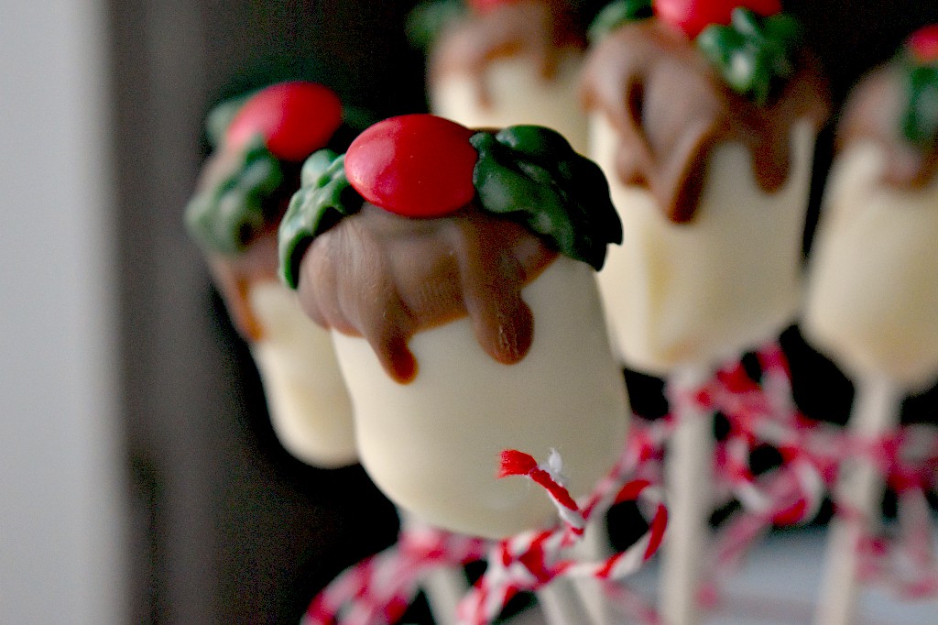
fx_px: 2149
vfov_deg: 16.5
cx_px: 469
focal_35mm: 82
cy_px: 312
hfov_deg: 24.6
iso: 2000
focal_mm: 55
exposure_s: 1/250
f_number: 5.6
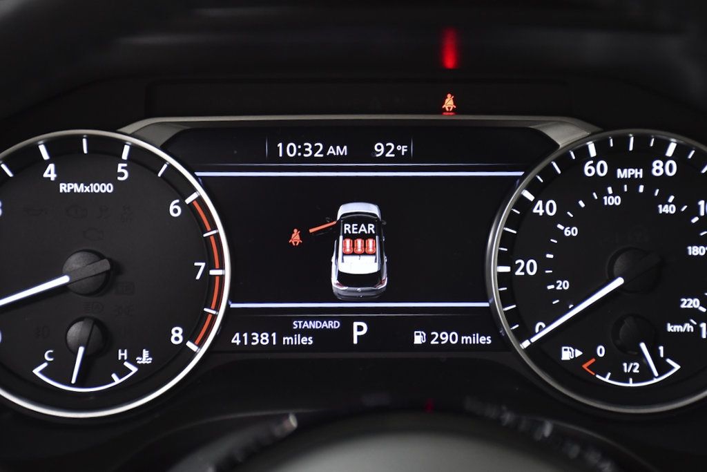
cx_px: 354
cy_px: 236
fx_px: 1768
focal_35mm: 90
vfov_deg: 15.2
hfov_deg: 22.6
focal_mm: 60
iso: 1250
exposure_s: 1/100
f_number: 5
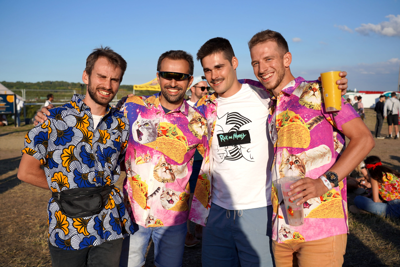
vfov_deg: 35.1
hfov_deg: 50.7
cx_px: 200
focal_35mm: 38
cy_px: 134
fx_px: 422
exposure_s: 1/1250
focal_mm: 38
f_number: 5
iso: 100
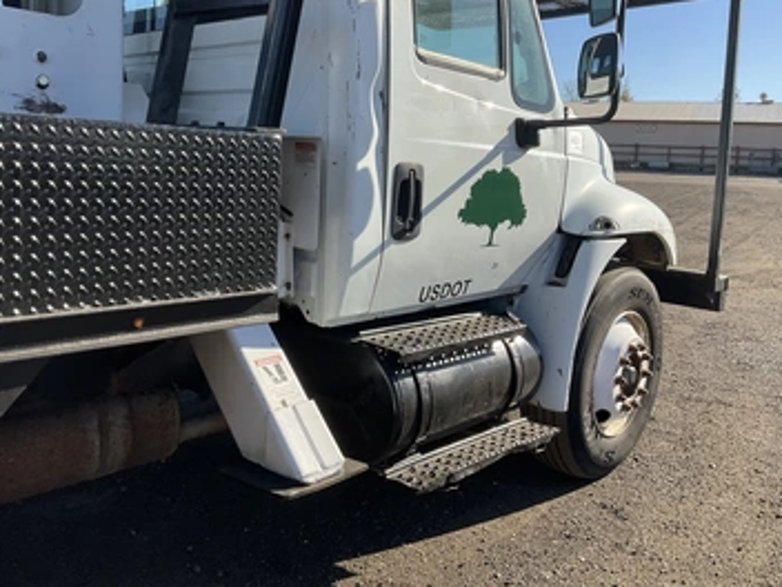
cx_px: 402
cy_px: 256
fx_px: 745
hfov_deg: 55.3
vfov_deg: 42.9
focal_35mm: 33
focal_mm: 3
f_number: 1.8
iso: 25
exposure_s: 1/1055
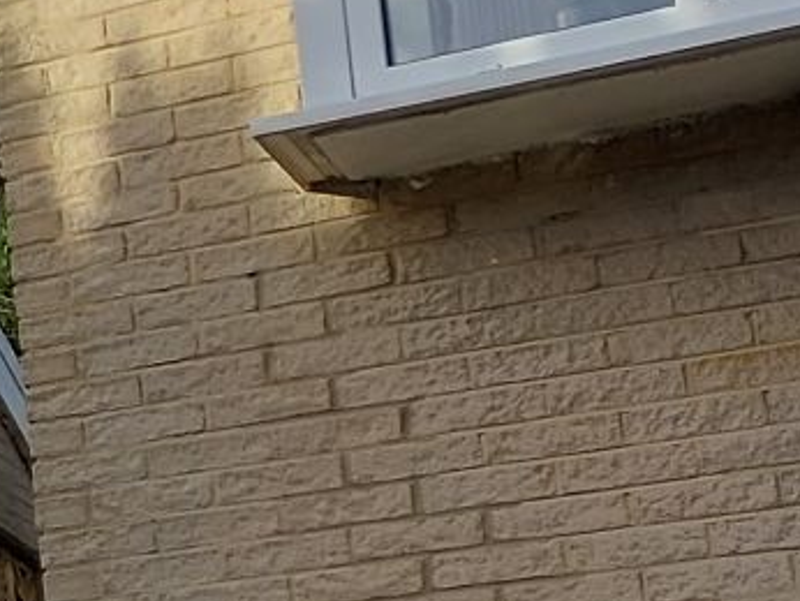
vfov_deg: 10.4
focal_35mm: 142
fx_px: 3284
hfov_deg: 10.4
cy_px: 599
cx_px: -1517
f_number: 1.8
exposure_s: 1/604
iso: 32
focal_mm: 5.23
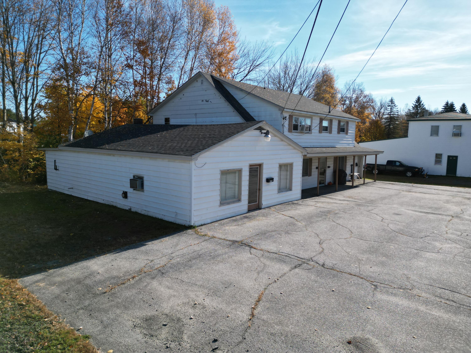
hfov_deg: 71.6
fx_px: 327
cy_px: 176
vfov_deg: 56.8
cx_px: 236
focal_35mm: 24
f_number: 1.7
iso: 200
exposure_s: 1/3200
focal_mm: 6.72
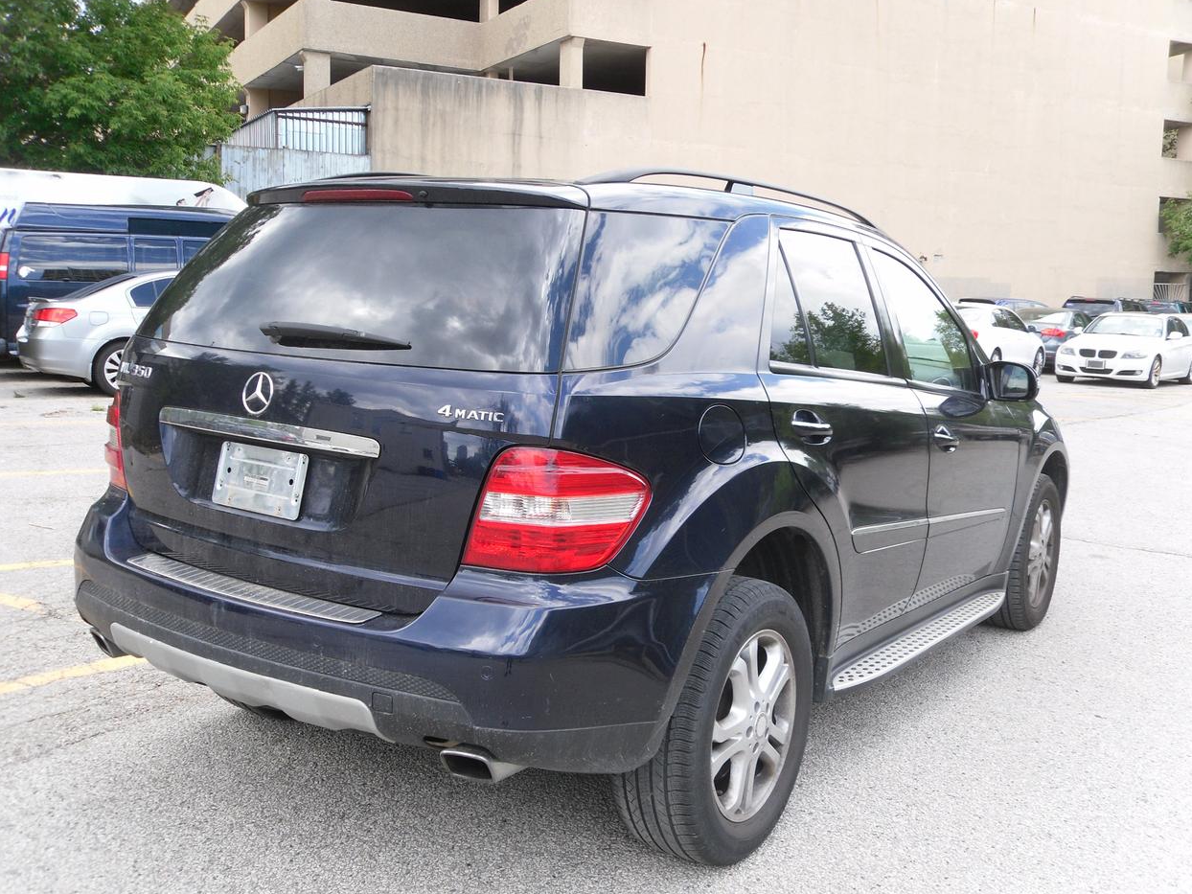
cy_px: 451
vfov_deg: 39.7
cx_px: 581
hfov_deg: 51.3
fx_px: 1240
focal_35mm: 36
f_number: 3.5
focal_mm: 6.3
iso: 80
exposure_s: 1/117
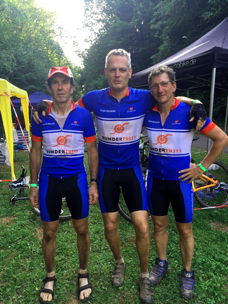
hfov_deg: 48.2
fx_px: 255
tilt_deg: -8.7
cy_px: 152
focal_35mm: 29
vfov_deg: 61.7
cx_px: 114
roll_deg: +1.0
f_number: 2.2
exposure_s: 1/120
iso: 50
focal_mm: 4.15
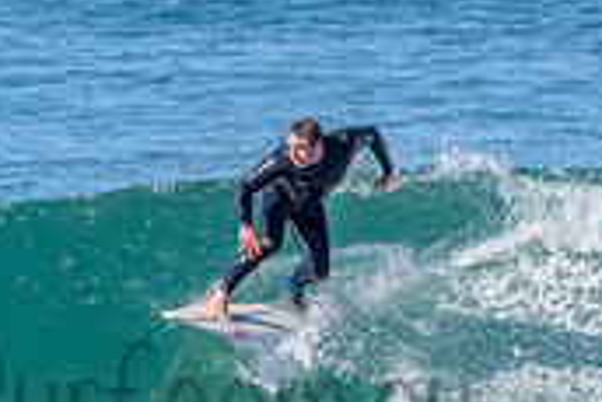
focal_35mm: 1683
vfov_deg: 0.8
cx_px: 102
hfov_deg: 1.2
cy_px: 365
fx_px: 28166
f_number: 5.6
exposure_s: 1/2000
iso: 200
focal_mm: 500
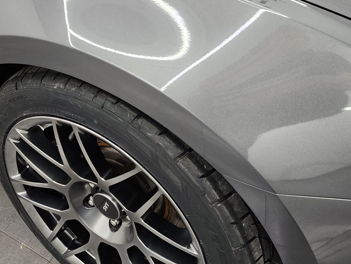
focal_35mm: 41
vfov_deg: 34.2
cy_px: 58
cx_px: 166
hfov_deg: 45.8
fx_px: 416
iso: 200
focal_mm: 6.4
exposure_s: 1/180
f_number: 1.8
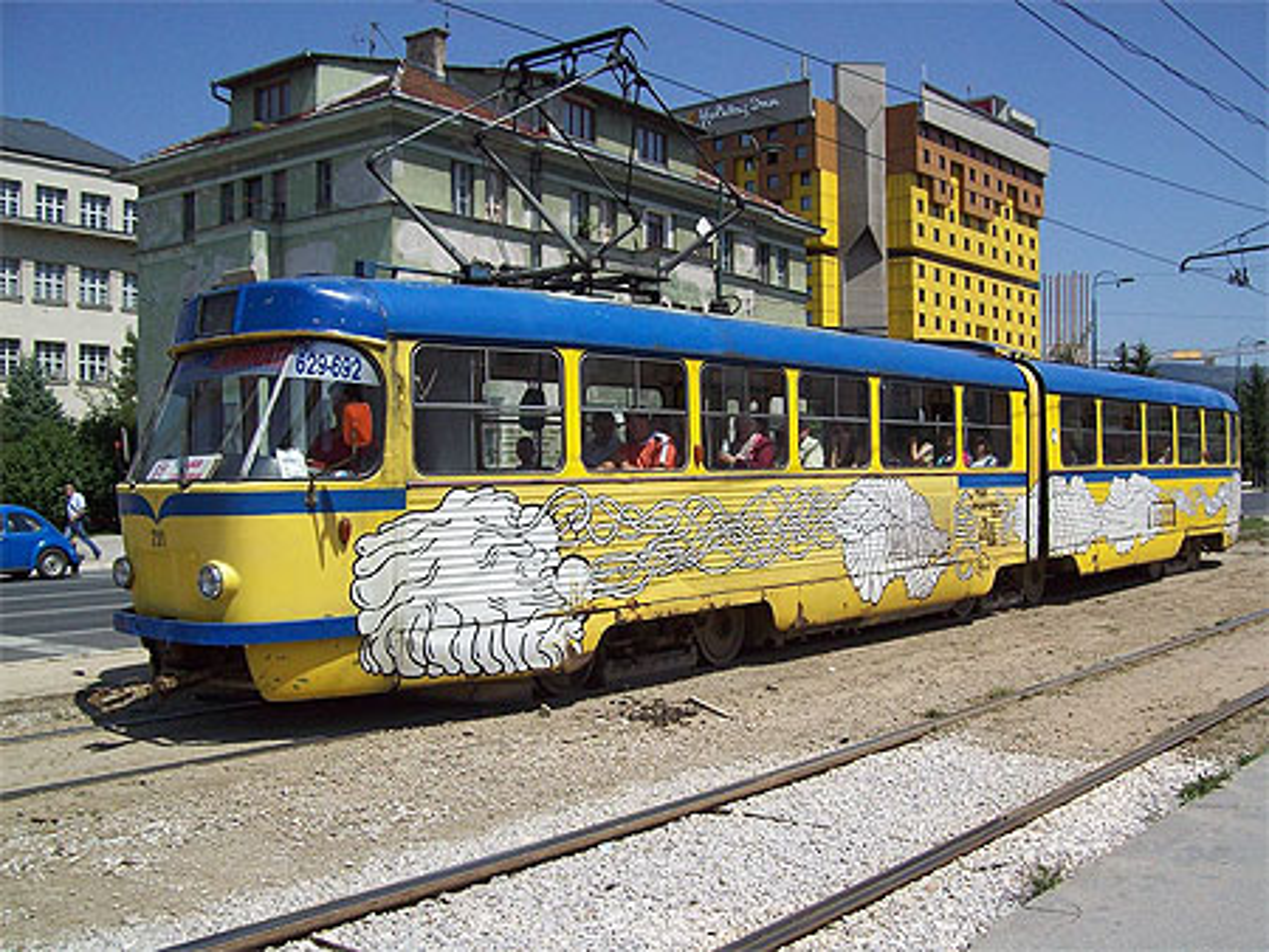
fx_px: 1320
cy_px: 476
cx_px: 634
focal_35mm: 36
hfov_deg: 51.3
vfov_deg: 39.7
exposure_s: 1/798
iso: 80
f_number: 4.8
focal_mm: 6
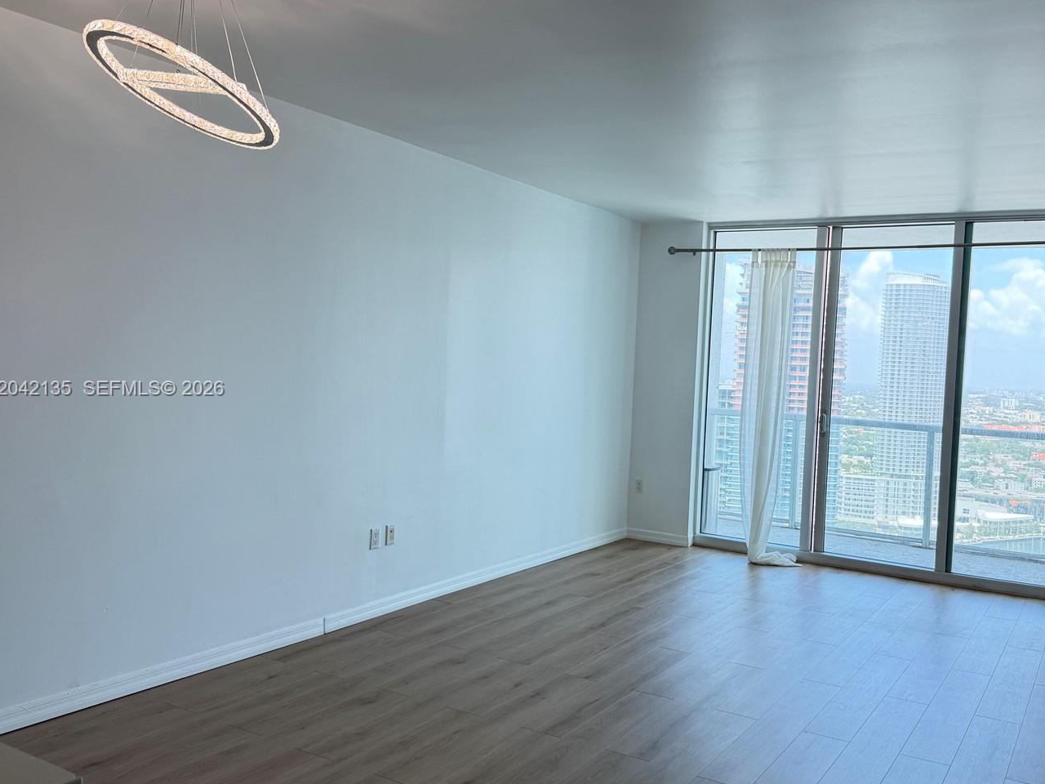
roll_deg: -2.5
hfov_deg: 59.5
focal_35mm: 30
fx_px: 906
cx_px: 623
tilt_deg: -0.9
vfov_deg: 46.8
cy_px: 390
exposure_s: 1/234
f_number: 1.78
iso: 80
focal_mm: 6.76
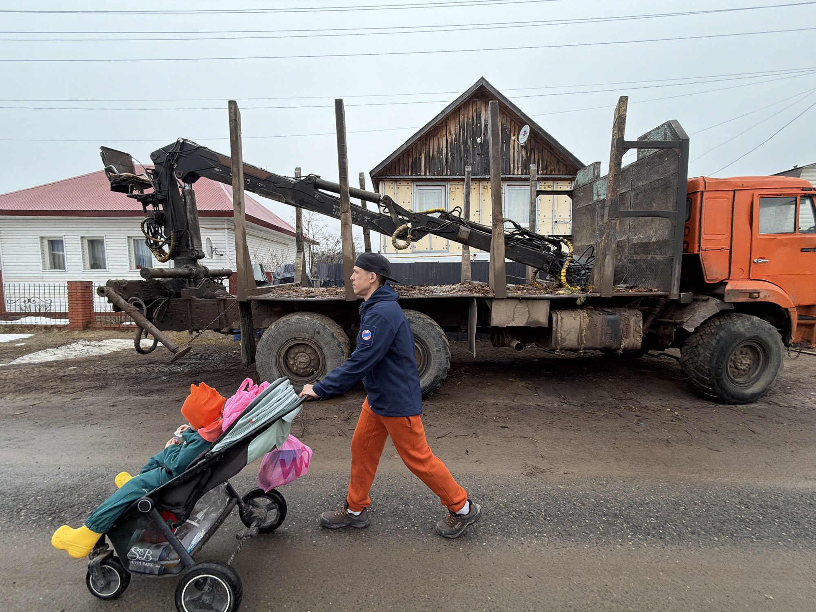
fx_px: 330
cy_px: 306
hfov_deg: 102.1
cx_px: 408
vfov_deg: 85.7
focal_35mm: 14
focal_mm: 2.22
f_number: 2.2
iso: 125
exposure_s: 1/246
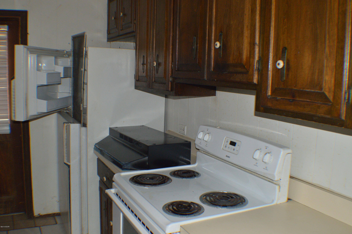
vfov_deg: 31.8
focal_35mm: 42
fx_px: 410
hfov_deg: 46.4
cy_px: 117
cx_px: 176
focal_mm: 28
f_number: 4.5
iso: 800
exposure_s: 1/60
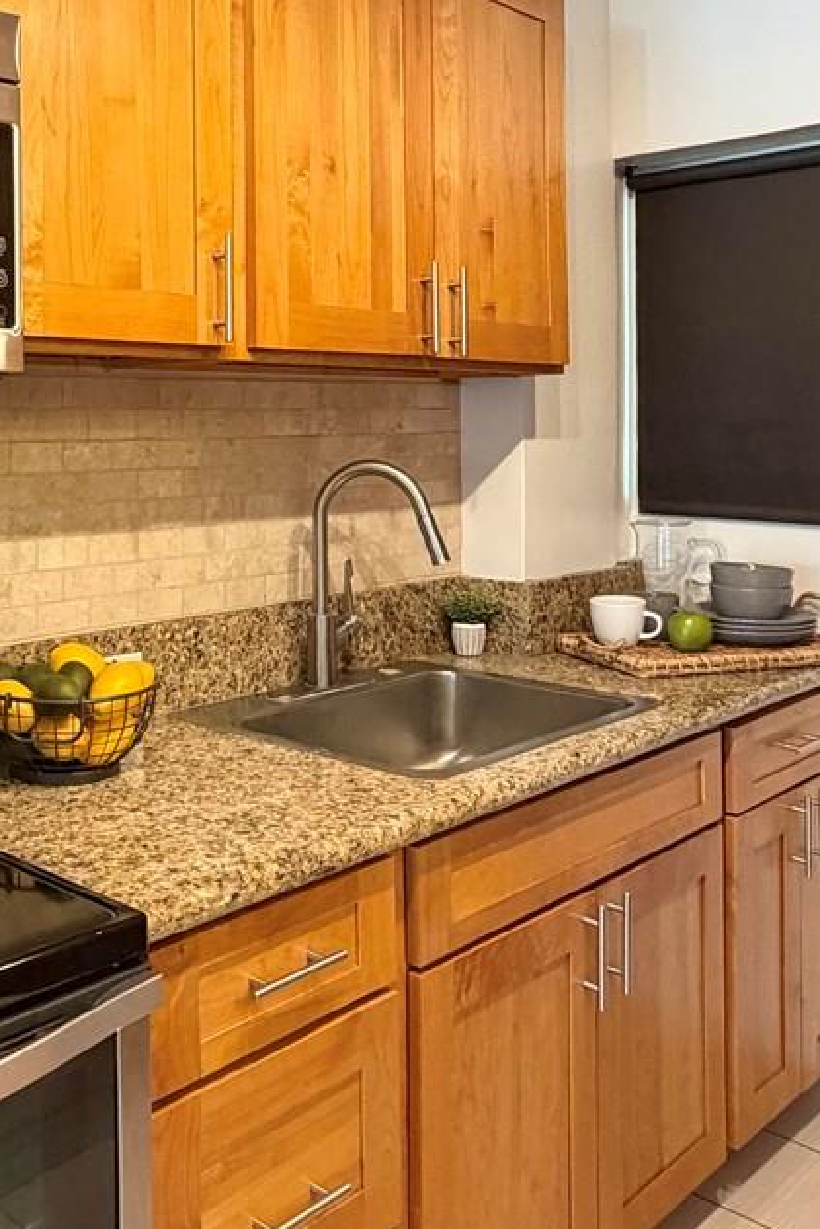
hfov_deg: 35.0
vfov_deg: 51.0
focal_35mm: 37
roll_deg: +0.1
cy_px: 419
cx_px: 185
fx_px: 1264
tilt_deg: +0.6
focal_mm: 2.22
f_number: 2.2
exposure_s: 1/60
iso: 500
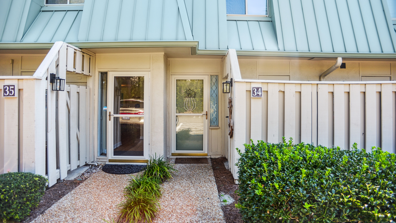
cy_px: 97
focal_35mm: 21
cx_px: 198
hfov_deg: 83.8
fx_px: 221
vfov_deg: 53.5
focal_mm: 20
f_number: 4
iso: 400
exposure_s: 1/800
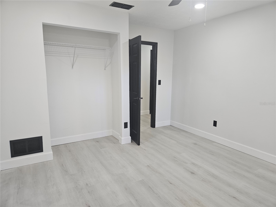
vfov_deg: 58.9
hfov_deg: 73.9
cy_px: 104
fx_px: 183
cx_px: 138
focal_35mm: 23
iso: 160
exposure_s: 1/120
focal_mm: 5.4
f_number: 1.8
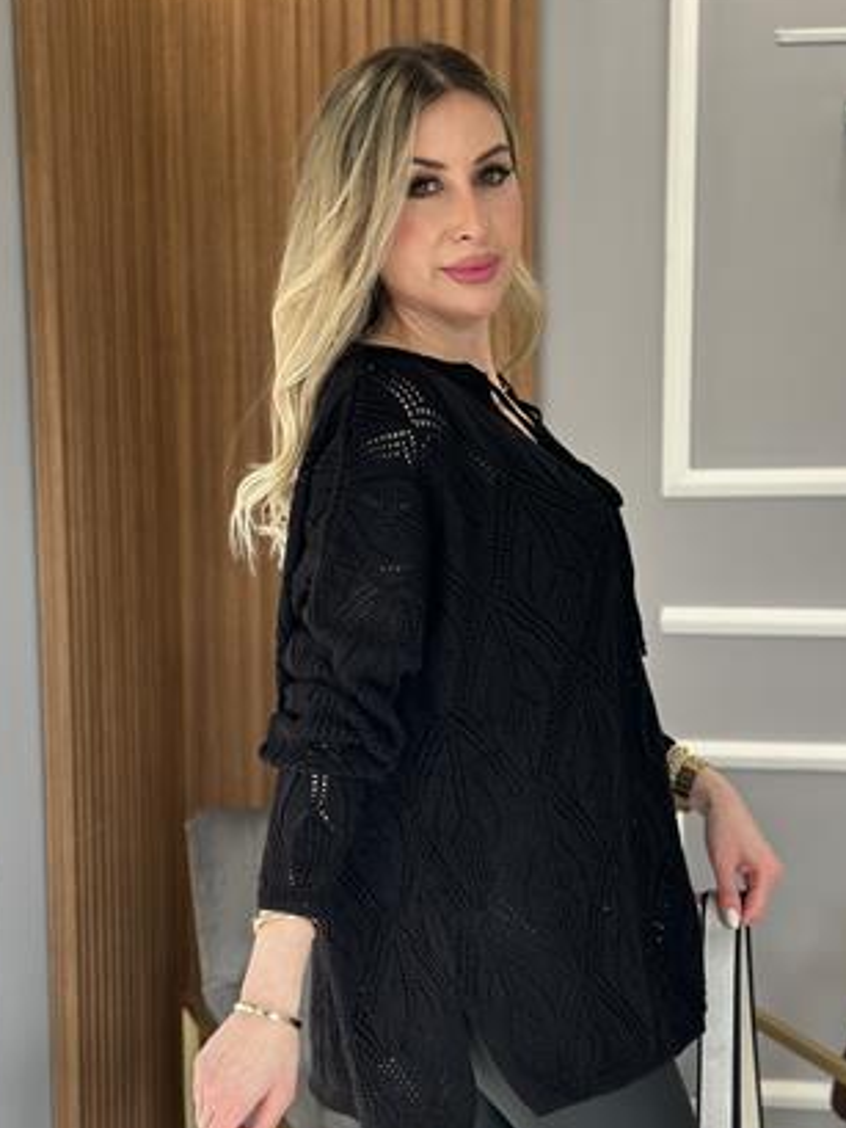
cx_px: 452
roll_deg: -0.1
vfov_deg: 31.5
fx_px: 1987
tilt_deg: -7.9
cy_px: 698
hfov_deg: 24.0
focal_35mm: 61
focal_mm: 6.86
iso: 100
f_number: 1.78
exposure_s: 1/171
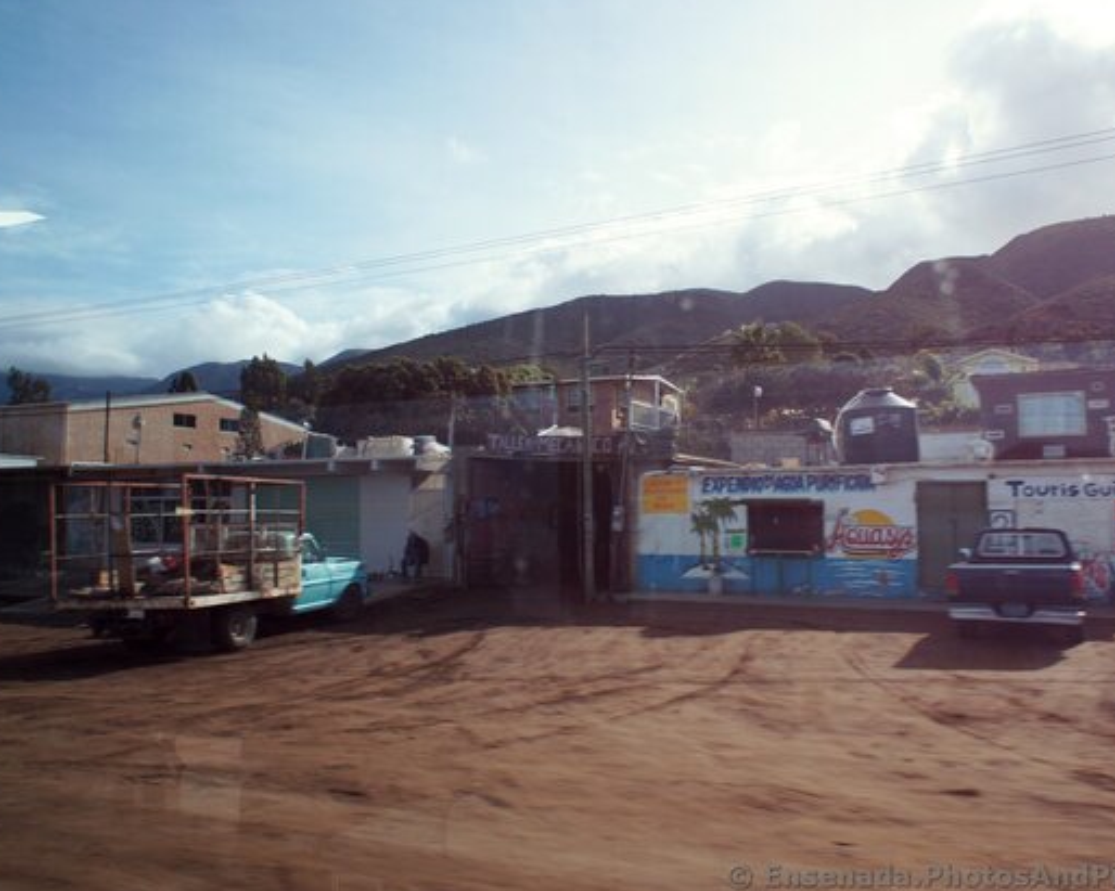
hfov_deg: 62.2
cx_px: 592
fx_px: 924
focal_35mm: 28
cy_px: 435
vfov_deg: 51.5
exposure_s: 1/200
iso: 200
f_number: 4.5
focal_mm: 16
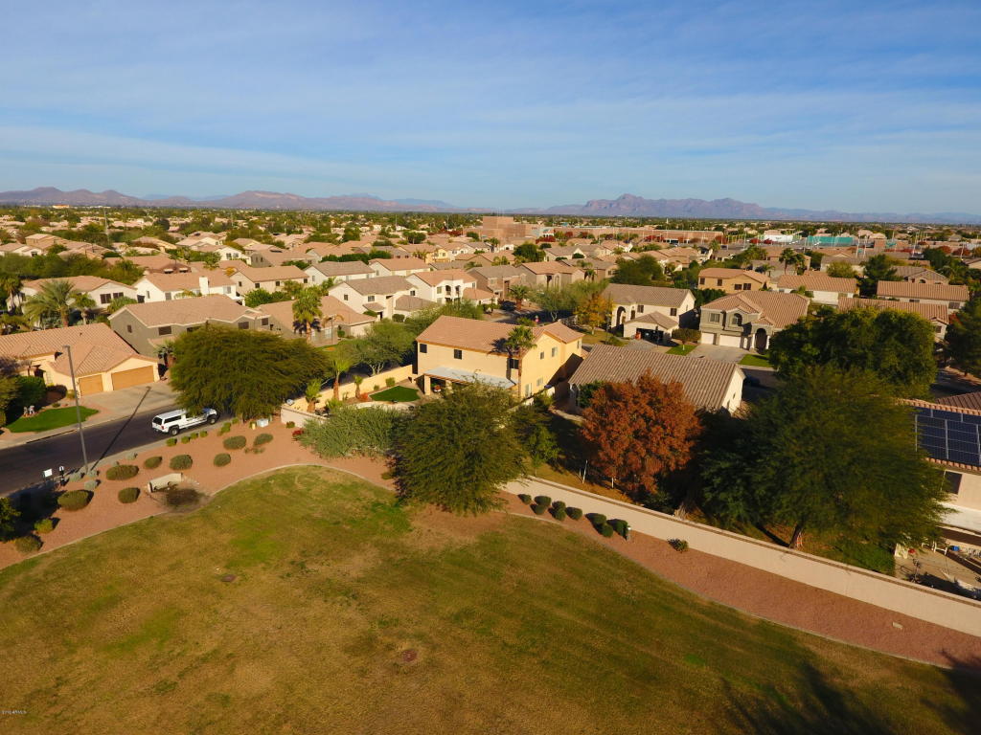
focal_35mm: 20
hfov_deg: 81.7
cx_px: 490
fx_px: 567
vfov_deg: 66.0
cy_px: 368
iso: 100
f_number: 2.8
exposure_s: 1/1266
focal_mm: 3.61
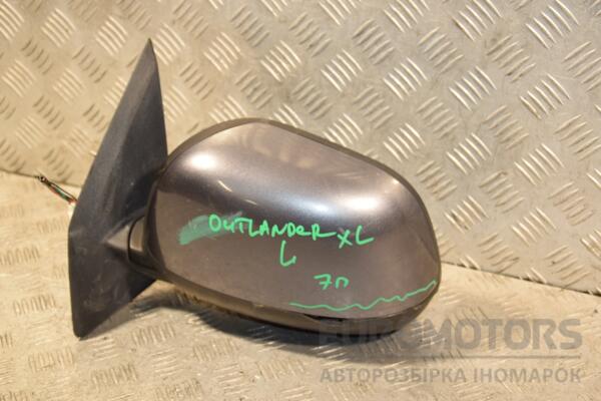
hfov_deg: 29.9
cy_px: 200
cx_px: 300
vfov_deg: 20.2
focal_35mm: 68
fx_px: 1127
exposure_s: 1/125
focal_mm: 45
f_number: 4.8
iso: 800
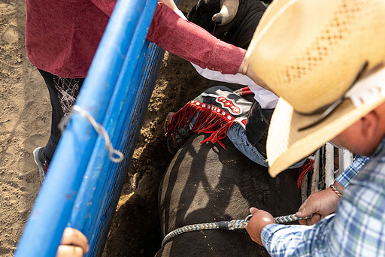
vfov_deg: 39.9
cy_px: 145
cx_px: 226
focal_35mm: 33
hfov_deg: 56.9
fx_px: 353
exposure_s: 1/10000
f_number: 2.8
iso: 1000
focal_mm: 24
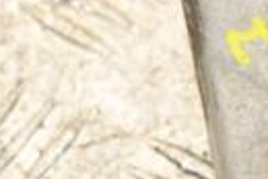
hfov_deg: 5.4
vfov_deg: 3.6
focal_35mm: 380
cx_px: 375
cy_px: 68
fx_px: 2834
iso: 1600
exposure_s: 1/200
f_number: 7.1
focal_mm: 55
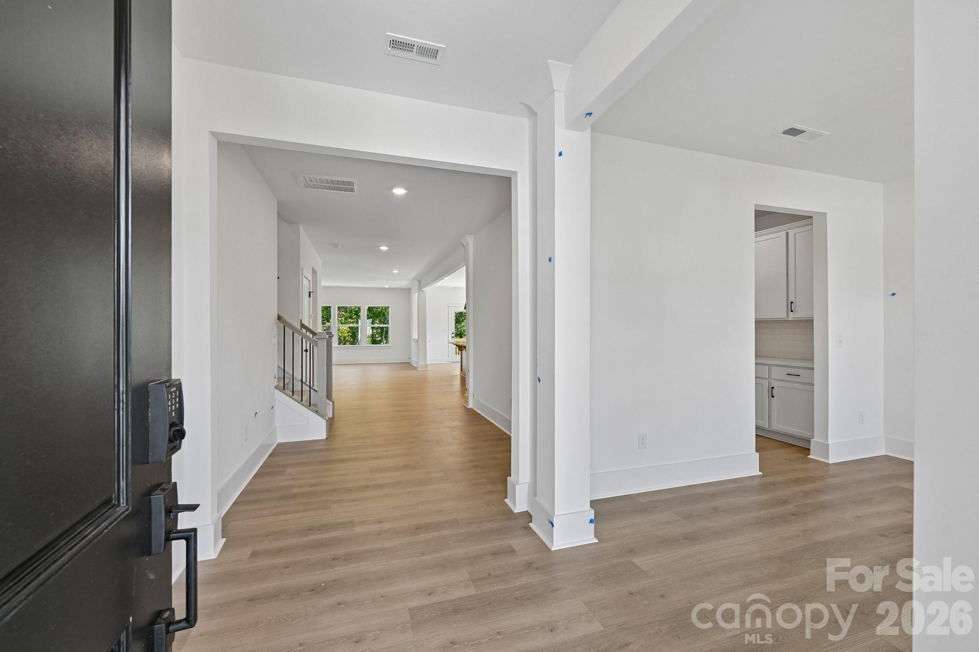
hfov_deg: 104.3
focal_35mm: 14
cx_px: 490
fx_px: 381
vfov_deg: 81.2
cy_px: 326
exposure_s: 1/15
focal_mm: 14
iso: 200
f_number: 8
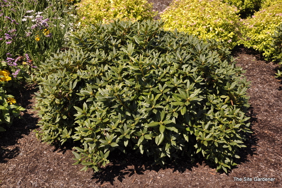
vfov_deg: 28.0
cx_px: 141
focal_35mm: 48
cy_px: 94
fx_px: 376
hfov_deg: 41.1
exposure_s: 1/640
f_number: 4.2
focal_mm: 32
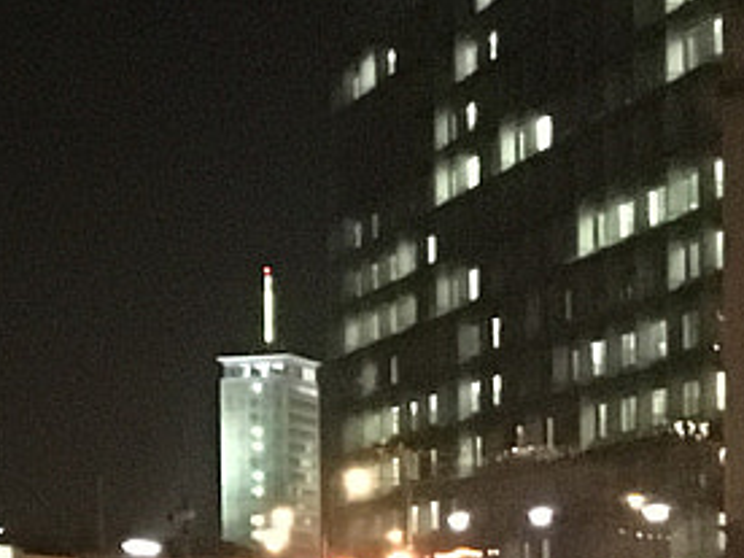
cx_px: -272
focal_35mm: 168
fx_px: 3611
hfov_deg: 11.4
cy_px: 790
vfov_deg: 8.7
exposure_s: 1/17
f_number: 2.2
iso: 1250
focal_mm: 4.15
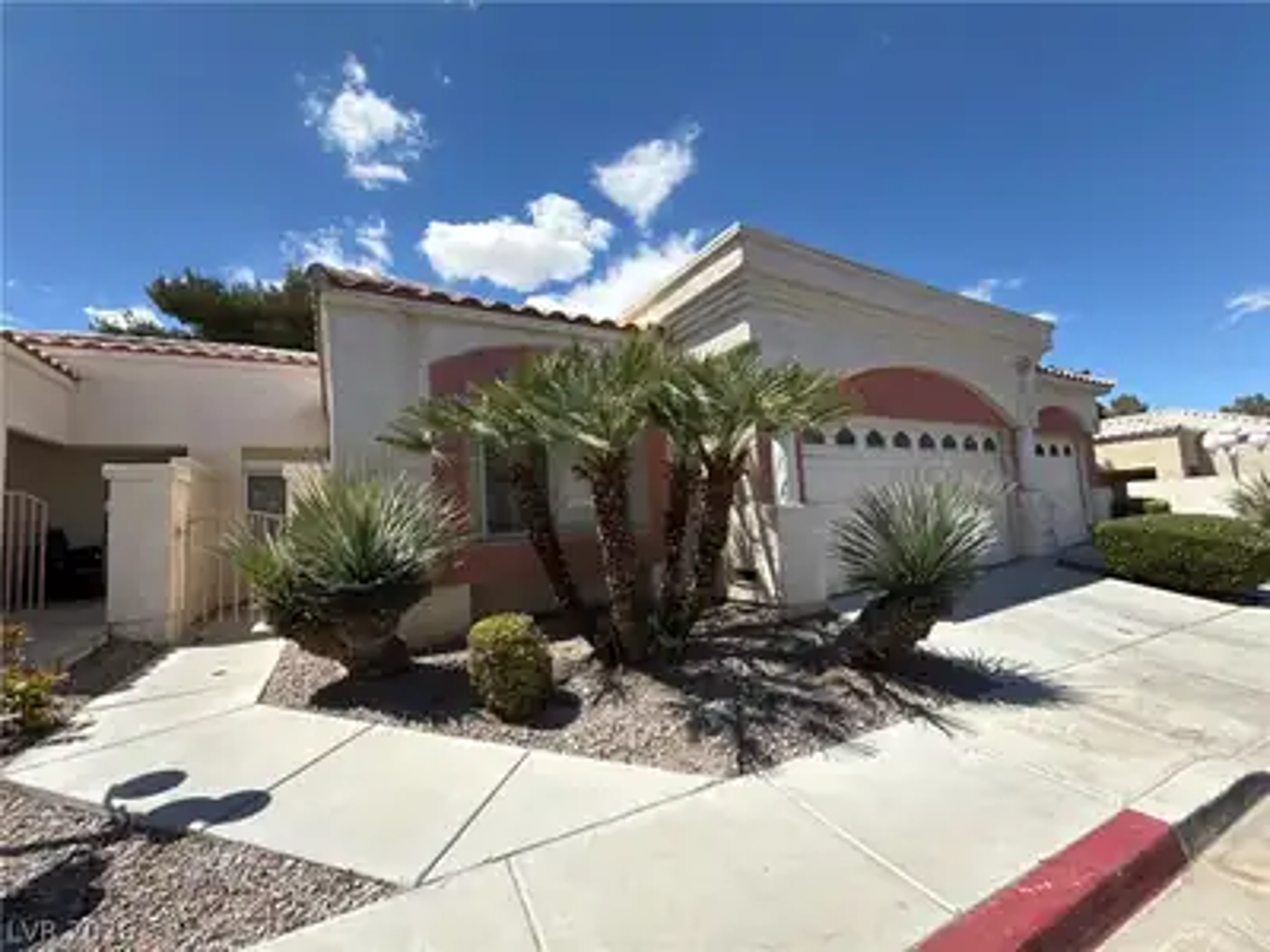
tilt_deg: +8.5
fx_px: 514
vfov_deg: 85.7
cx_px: 635
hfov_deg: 102.1
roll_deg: +5.3
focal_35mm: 14
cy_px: 476
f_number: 2.2
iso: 64
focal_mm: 2.22
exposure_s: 1/1399
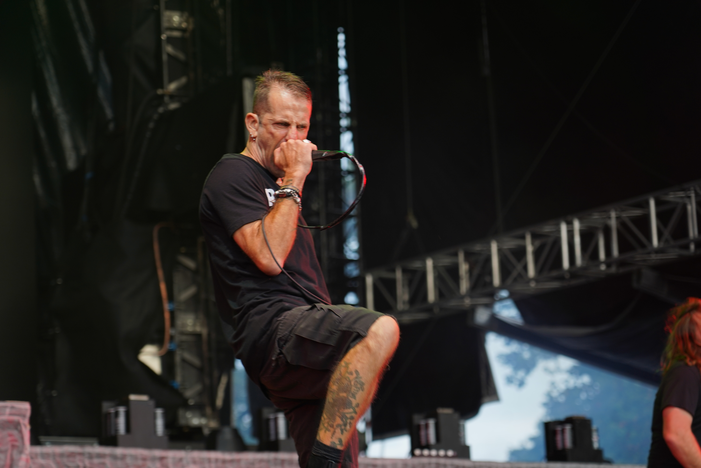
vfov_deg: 13.2
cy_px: 234
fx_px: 2025
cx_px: 350
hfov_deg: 19.6
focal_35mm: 104
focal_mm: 104
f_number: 4
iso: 250
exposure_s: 1/125
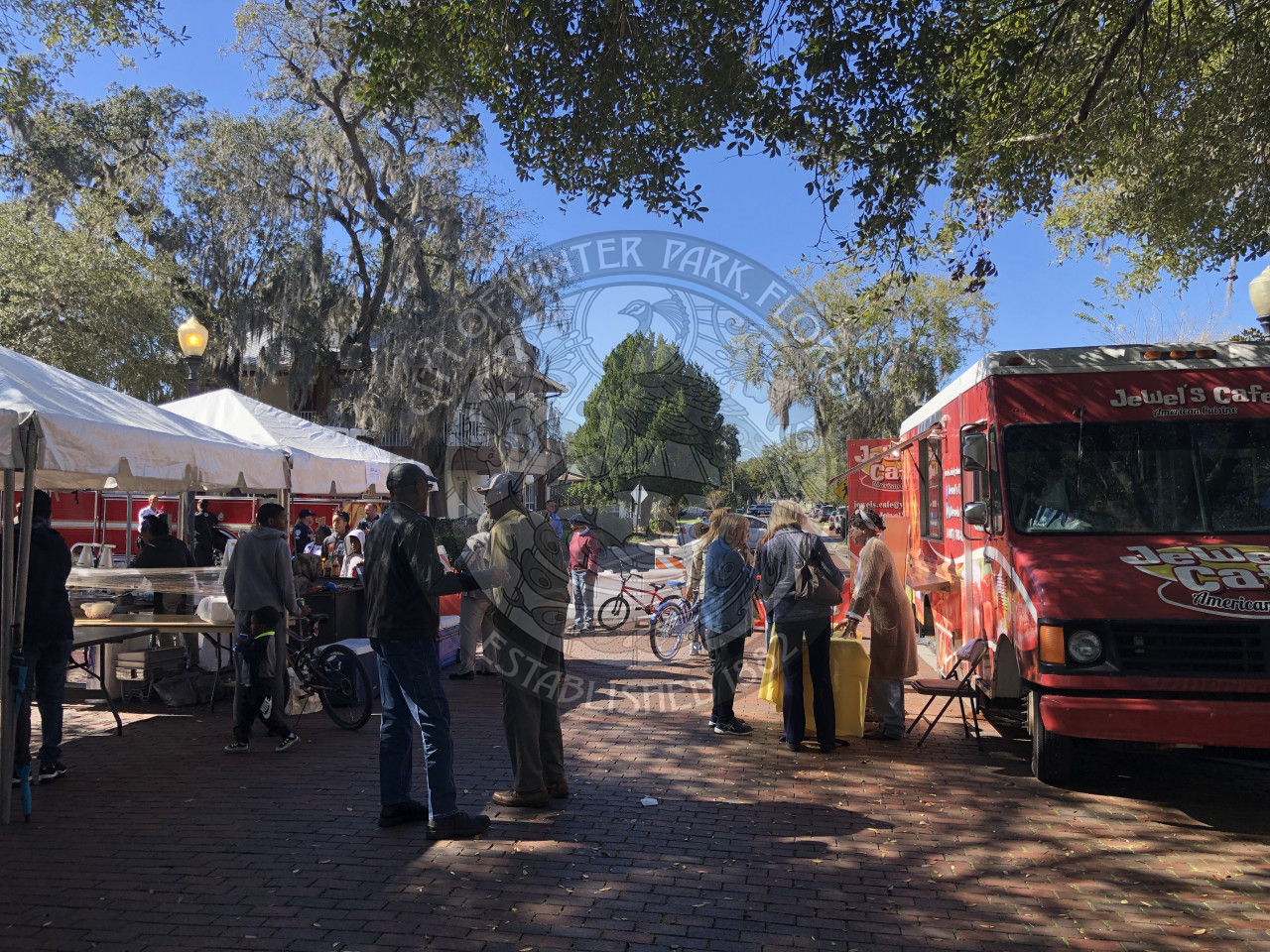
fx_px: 1027
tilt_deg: +0.7
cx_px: 635
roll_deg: +0.6
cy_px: 476
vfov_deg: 49.7
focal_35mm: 28
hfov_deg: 63.4
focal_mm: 4
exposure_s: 1/787
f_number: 1.8
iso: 20
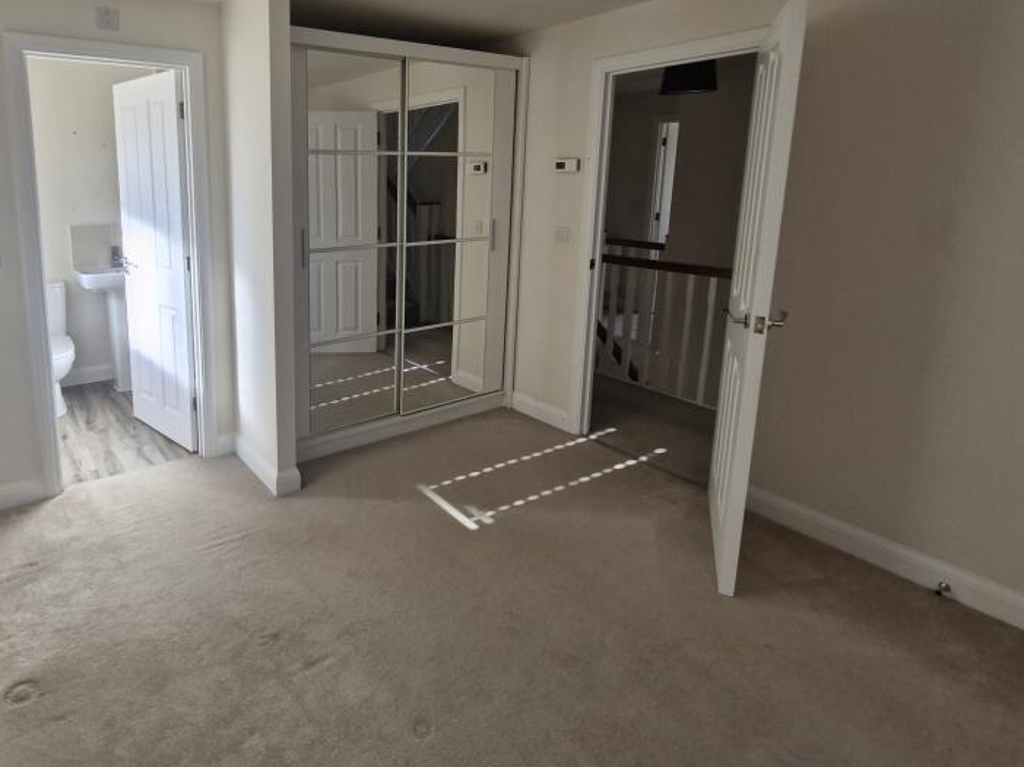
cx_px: 345
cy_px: 270
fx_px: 562
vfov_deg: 67.2
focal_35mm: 19
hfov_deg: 81.9
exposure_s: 1/100
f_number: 2.2
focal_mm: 1.74
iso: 50
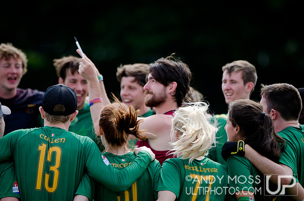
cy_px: 100
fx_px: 3792
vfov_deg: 3.0
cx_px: 152
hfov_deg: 4.6
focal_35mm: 450
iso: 400
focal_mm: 300
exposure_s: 1/2500
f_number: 2.8
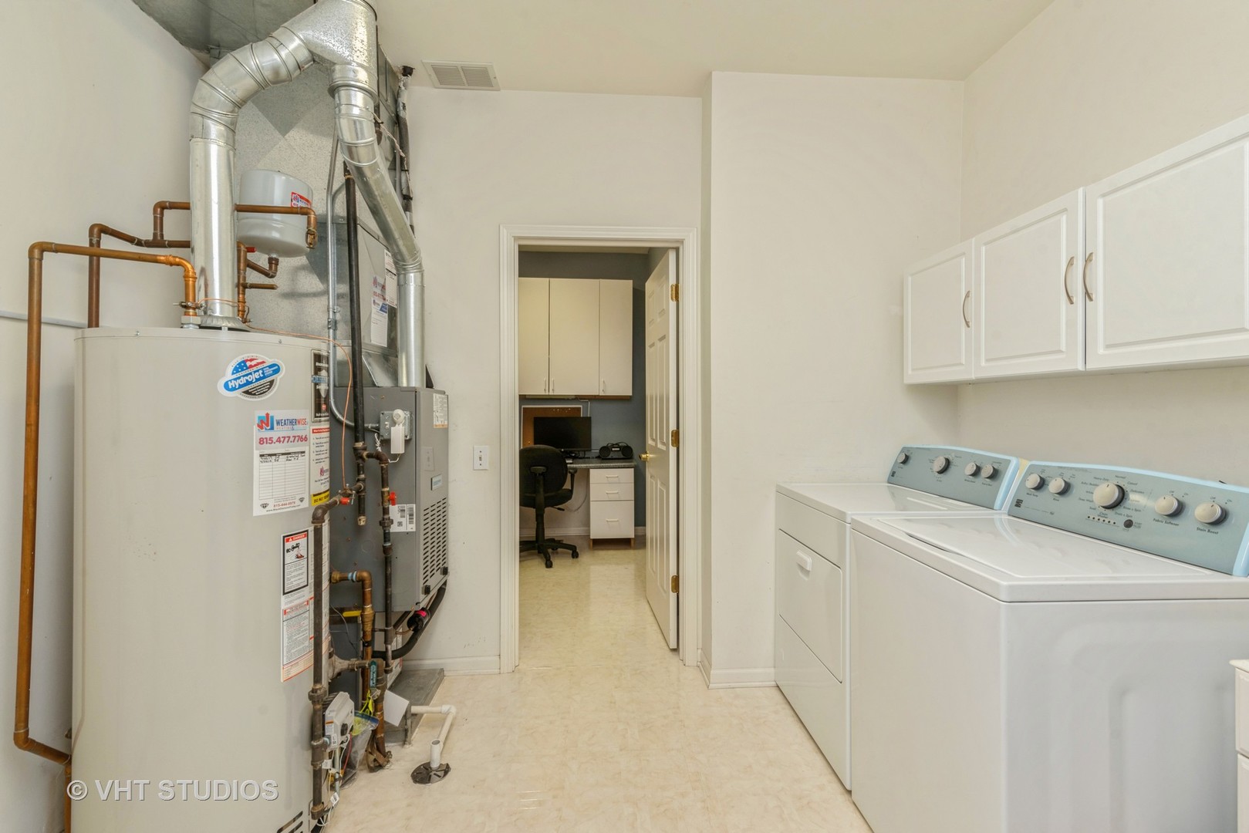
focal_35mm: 16
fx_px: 555
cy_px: 416
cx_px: 624
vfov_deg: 73.8
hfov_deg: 96.7
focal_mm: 16
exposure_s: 1/20
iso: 200
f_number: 8
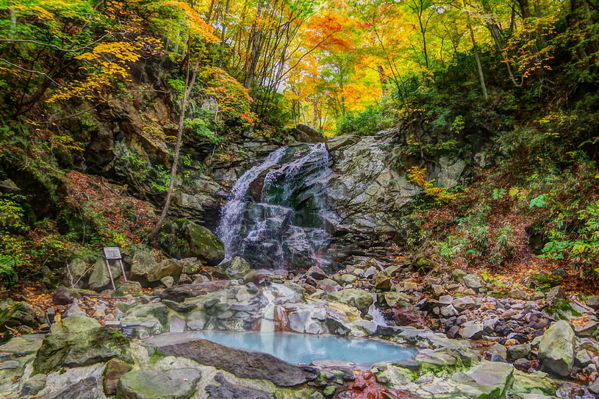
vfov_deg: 47.9
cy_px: 200
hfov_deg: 67.4
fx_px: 449
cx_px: 300
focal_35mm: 27
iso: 3200
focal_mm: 18
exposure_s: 1/400
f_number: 5
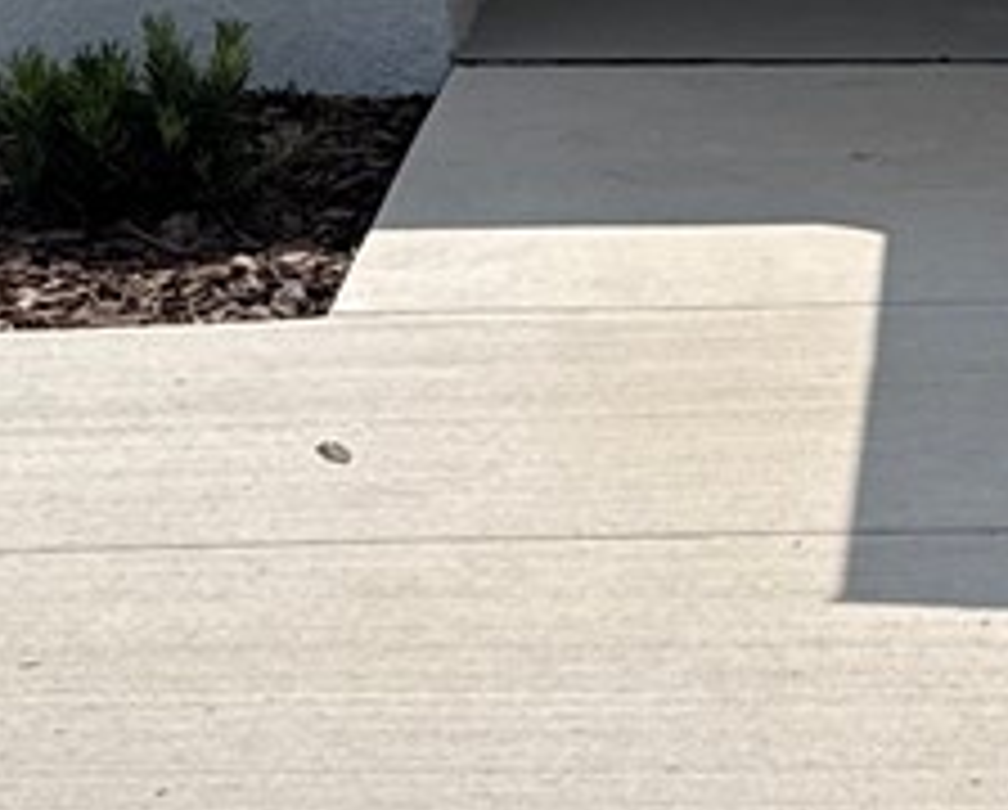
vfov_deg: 8.8
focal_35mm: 167
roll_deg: +0.6
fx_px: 4991
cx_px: 990
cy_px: -734
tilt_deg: +0.8
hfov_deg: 11.4
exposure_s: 1/10309
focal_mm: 6.76
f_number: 1.78
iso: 80
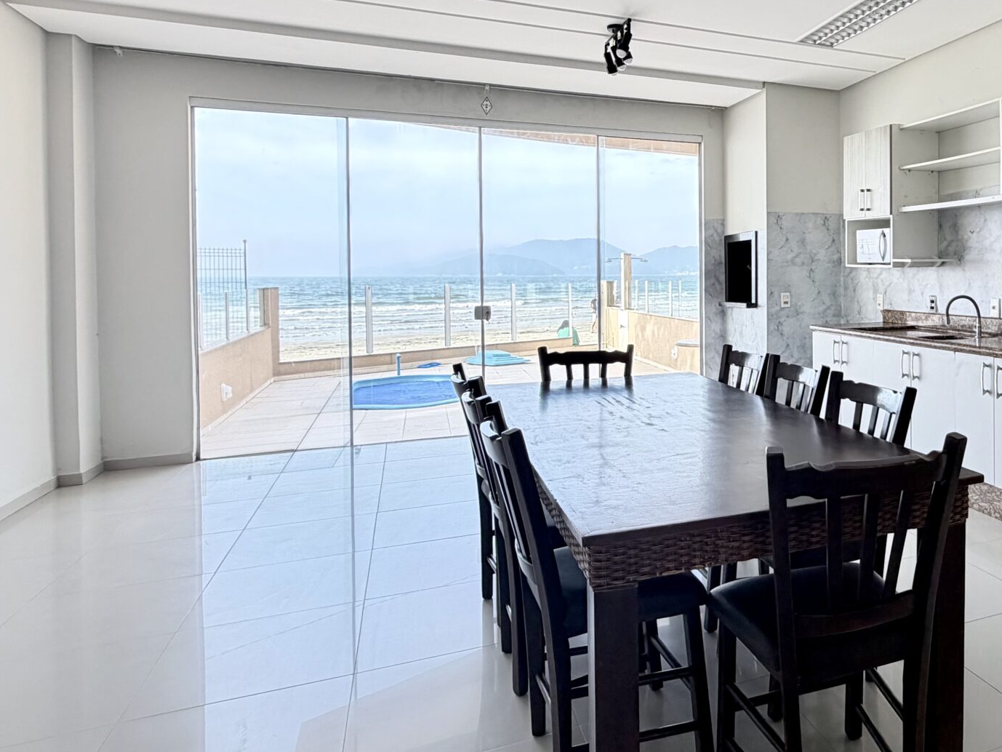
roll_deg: +1.1
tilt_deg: -2.0
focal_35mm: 26
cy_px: 283
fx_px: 753
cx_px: 773
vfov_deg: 52.5
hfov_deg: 62.7
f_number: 2.2
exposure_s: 1/121
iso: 100
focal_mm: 2.22
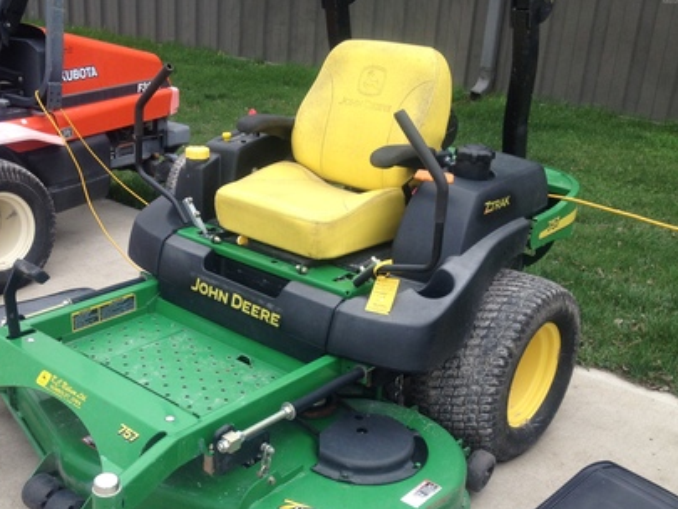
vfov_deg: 30.7
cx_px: 270
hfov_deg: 40.2
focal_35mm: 47
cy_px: 335
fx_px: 921
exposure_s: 1/421
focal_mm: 4.28
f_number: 2.4
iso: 64
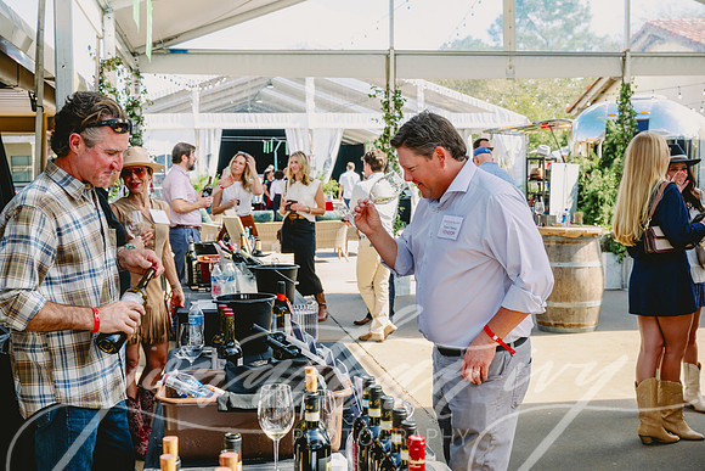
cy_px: 236
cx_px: 352
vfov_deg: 28.1
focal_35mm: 48
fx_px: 940
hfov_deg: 41.1
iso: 400
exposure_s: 1/320
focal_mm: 48
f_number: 7.1
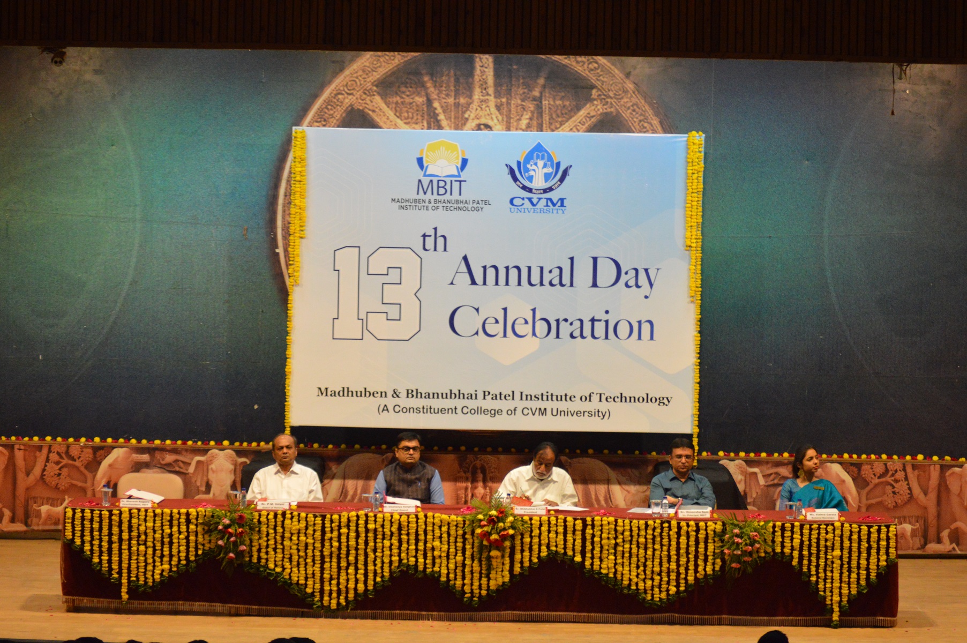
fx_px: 2818
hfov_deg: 19.5
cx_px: 484
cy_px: 322
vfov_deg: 13.0
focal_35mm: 105
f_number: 4
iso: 2000
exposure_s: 1/125
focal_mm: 70
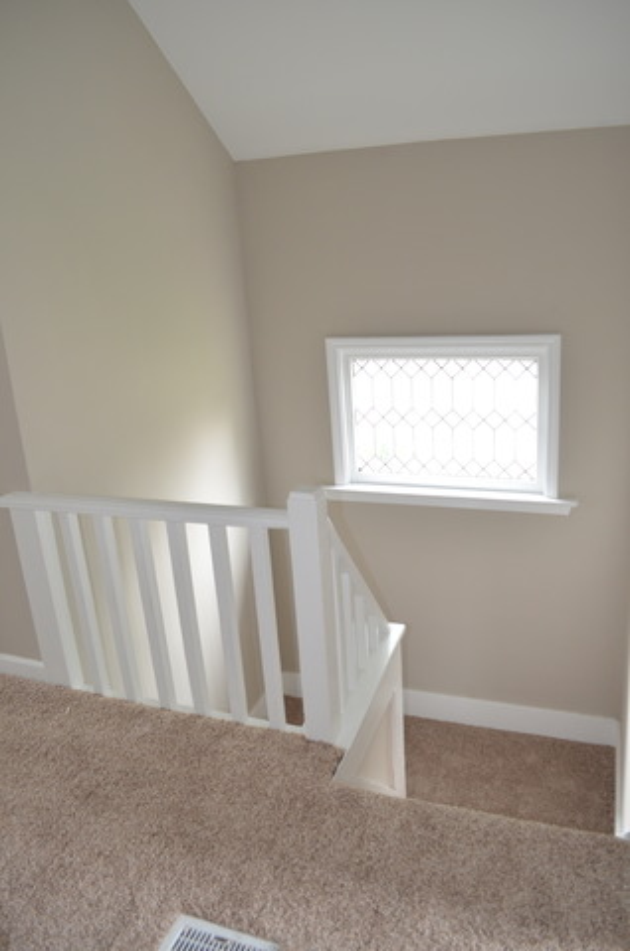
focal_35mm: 27
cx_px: 315
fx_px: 712
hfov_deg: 47.7
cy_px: 476
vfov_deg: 67.5
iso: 500
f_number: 4.5
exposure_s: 1/25
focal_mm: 18
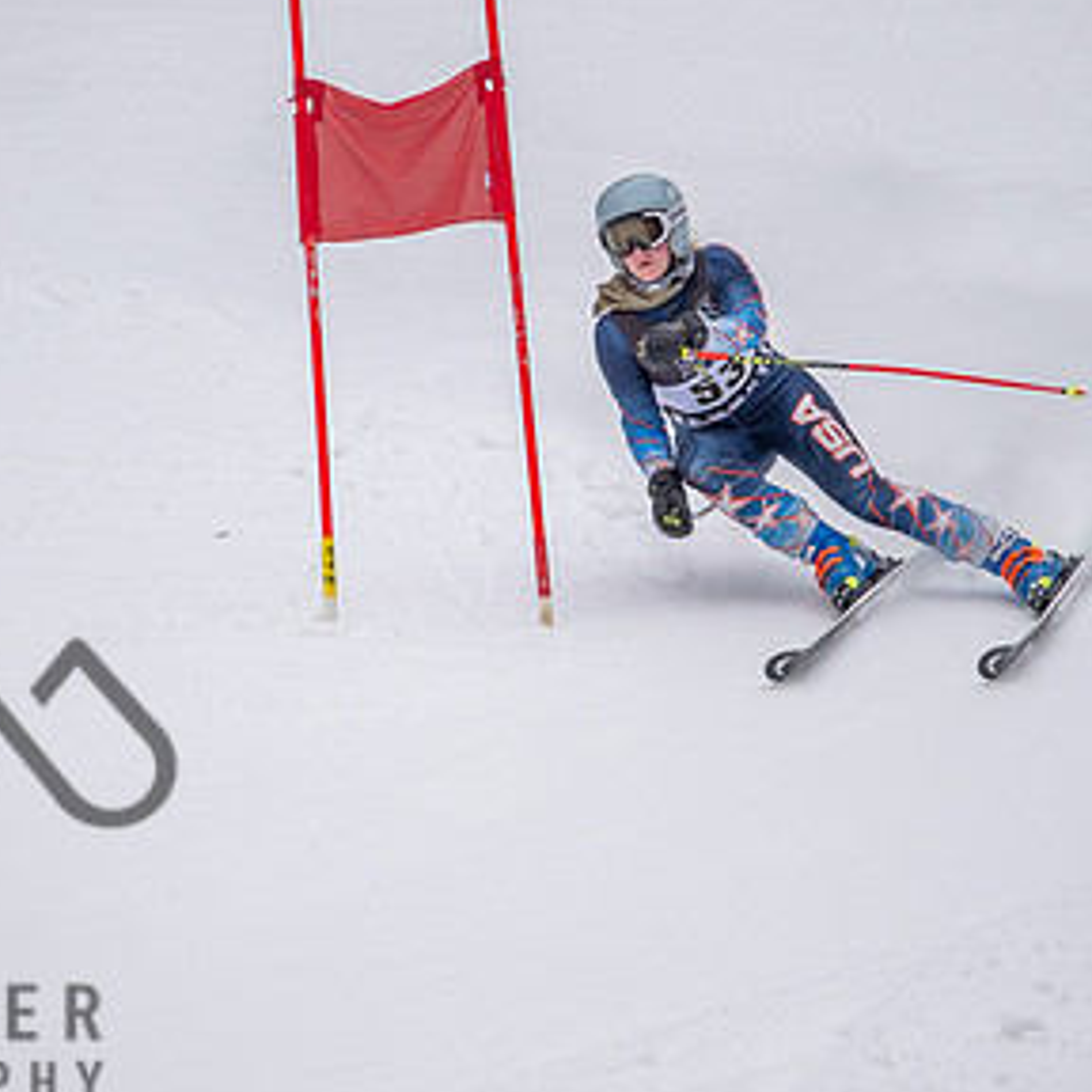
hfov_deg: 1.7
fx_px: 36583
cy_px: 489
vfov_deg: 1.7
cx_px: 523
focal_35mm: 1025
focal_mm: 600
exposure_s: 1/4000
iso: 2000
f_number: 6.3
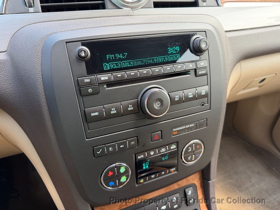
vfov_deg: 56.8
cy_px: 105
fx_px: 194
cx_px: 140
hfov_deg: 71.6
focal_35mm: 24
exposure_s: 1/121
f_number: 1.78
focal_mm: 6.76
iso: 160
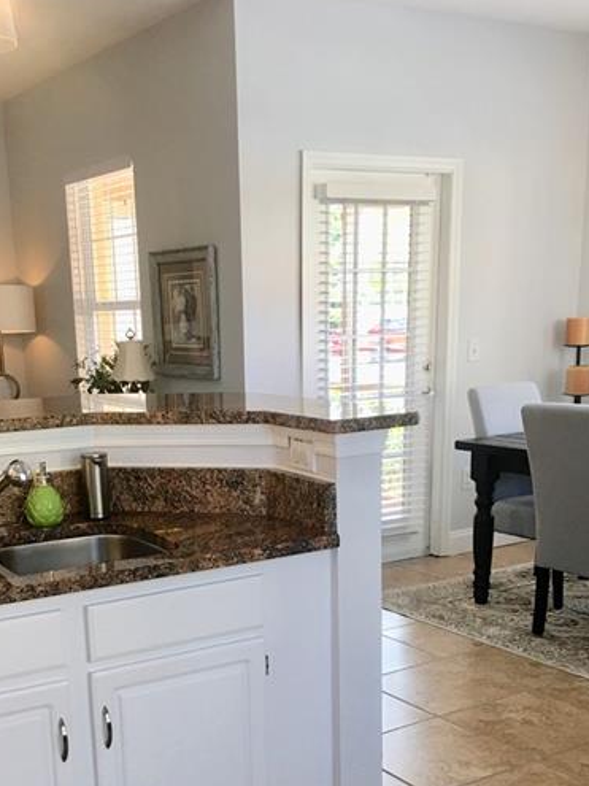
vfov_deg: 40.8
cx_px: 213
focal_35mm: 45
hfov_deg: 32.0
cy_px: 597
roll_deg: +1.9
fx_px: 1021
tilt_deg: -14.3
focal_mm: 4.15
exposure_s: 1/40
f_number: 2.2
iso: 25
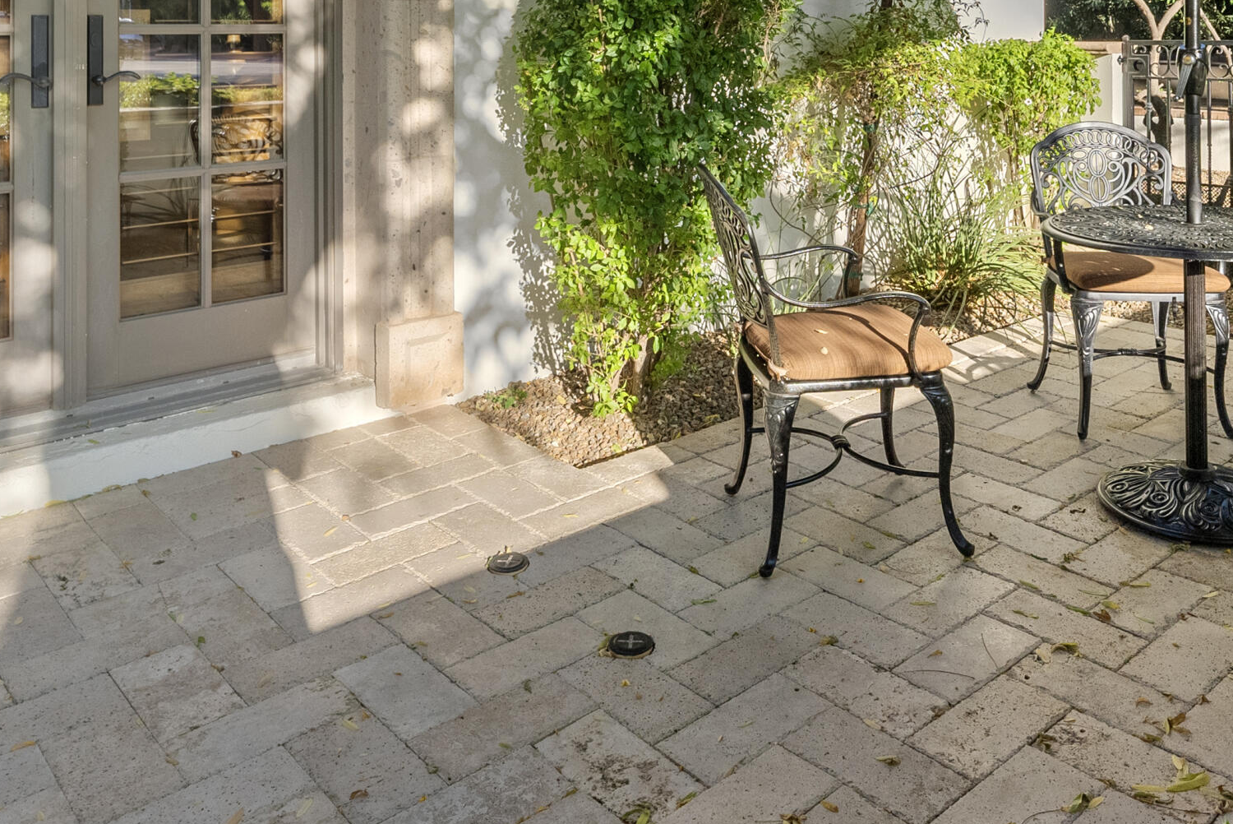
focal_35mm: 32
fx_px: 1097
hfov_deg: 58.2
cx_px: 747
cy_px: 26
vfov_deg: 37.4
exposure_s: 1/640
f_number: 8
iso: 800
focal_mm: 16
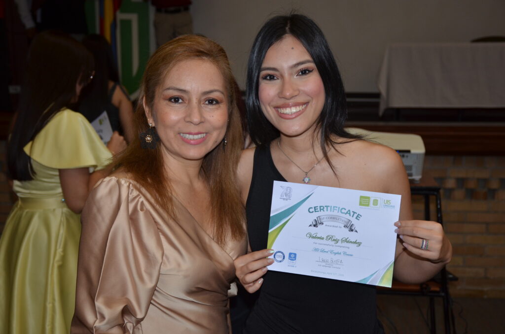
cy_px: 167
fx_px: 840
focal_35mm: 60
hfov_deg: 33.5
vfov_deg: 22.5
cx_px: 252
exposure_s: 1/60
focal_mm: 40
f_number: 4.5
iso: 400
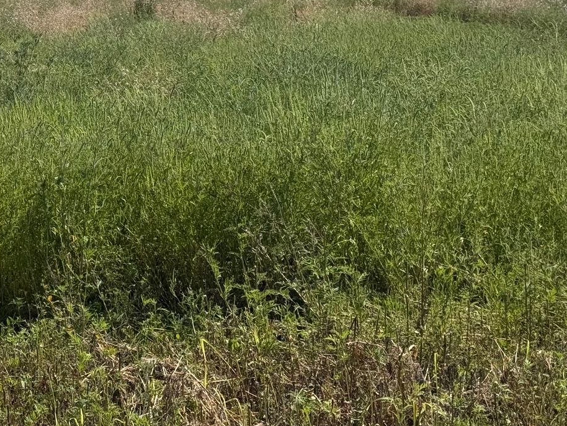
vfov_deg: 14.0
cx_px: -1
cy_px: 55
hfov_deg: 18.2
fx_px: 1720
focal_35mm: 105
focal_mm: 6.76
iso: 64
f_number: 1.78
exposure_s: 1/5848
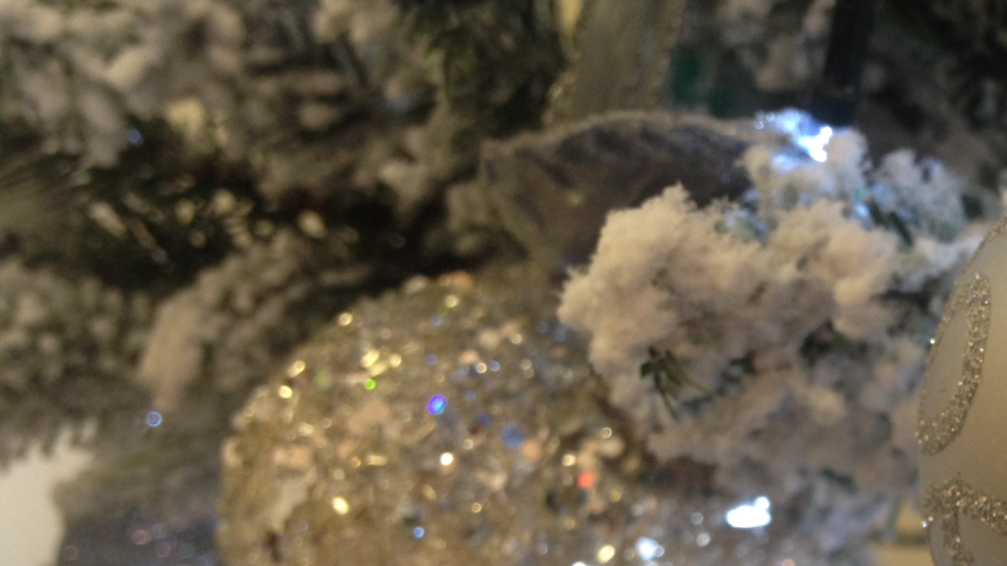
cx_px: 969
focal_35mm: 75
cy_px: 457
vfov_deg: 16.0
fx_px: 2003
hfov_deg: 26.9
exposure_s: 1/20
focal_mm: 4.28
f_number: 2.4
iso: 80
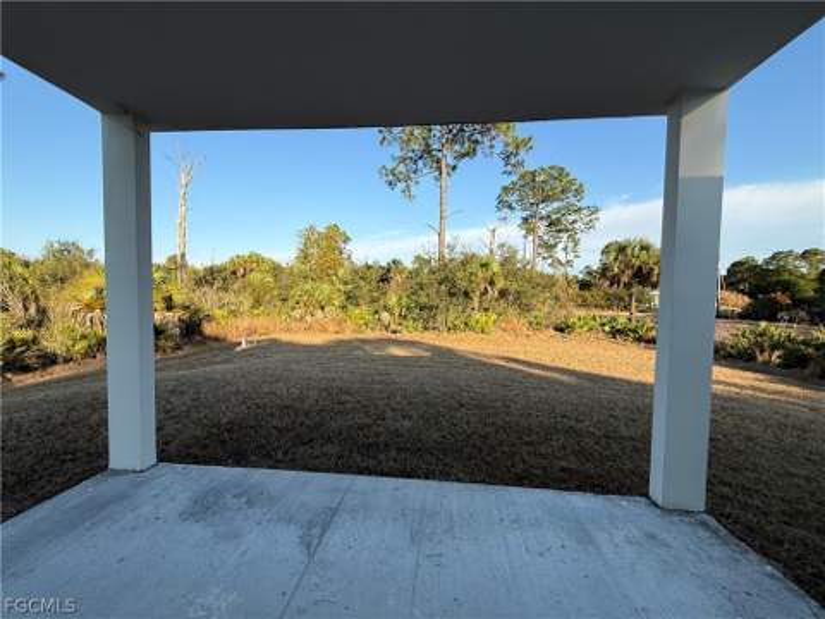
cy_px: 310
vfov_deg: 85.7
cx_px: 412
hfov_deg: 102.1
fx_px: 334
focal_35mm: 14
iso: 50
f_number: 2.2
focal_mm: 2.22
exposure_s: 1/1259
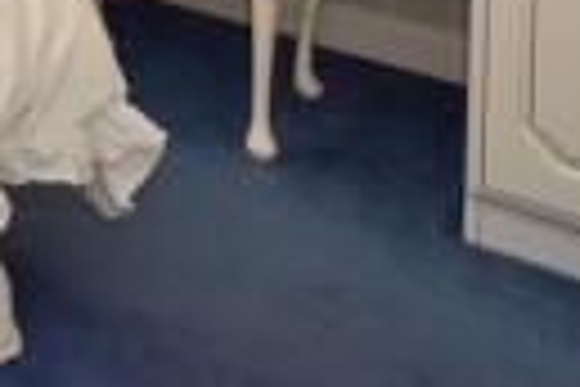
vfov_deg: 13.5
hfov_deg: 17.7
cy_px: -524
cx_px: -611
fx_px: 1224
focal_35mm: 76
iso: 640
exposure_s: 1/200
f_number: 13
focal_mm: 10
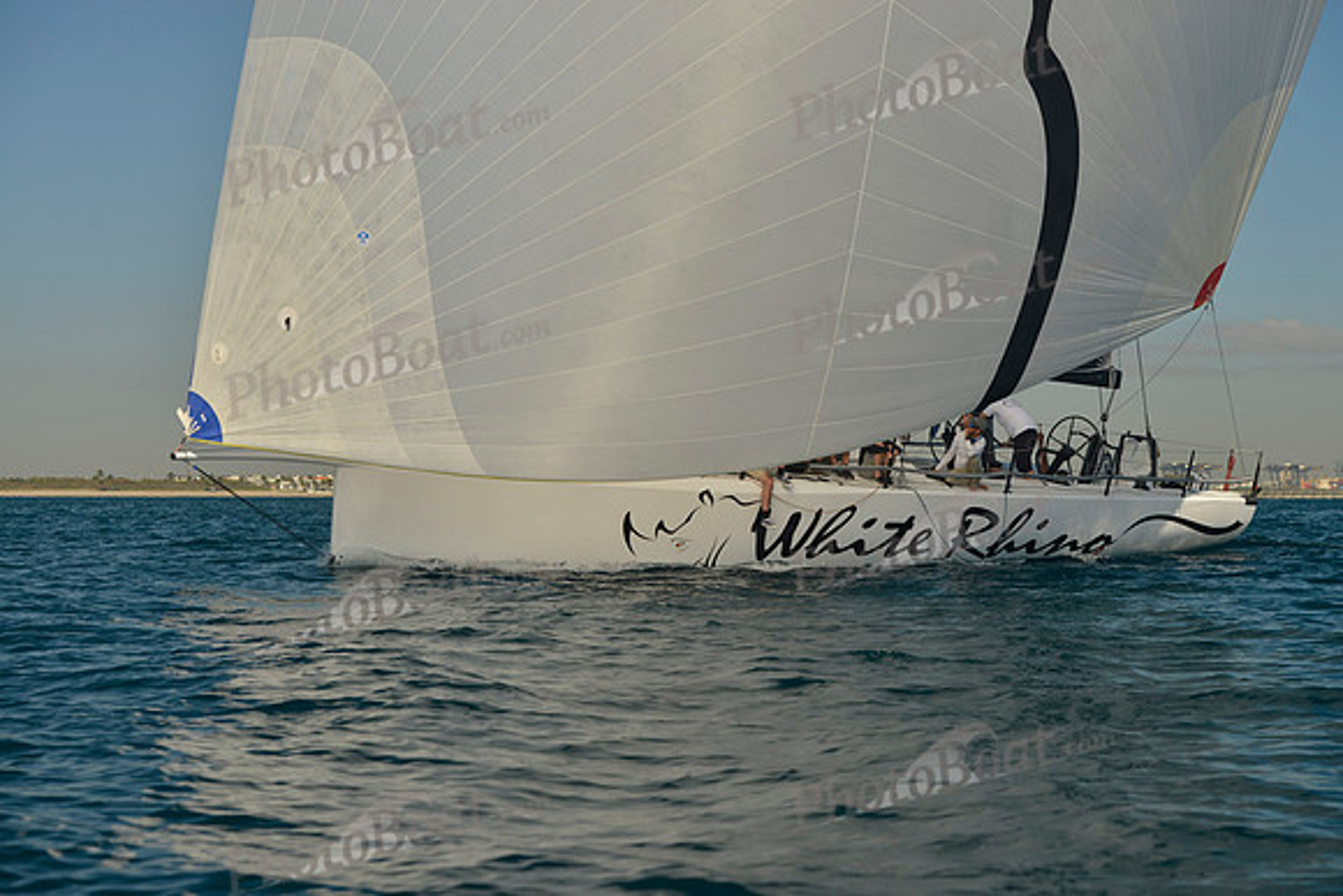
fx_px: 2612
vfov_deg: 19.5
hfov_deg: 28.8
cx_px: 672
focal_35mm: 70
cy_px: 448
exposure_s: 1/800
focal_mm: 70
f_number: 7.1
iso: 200
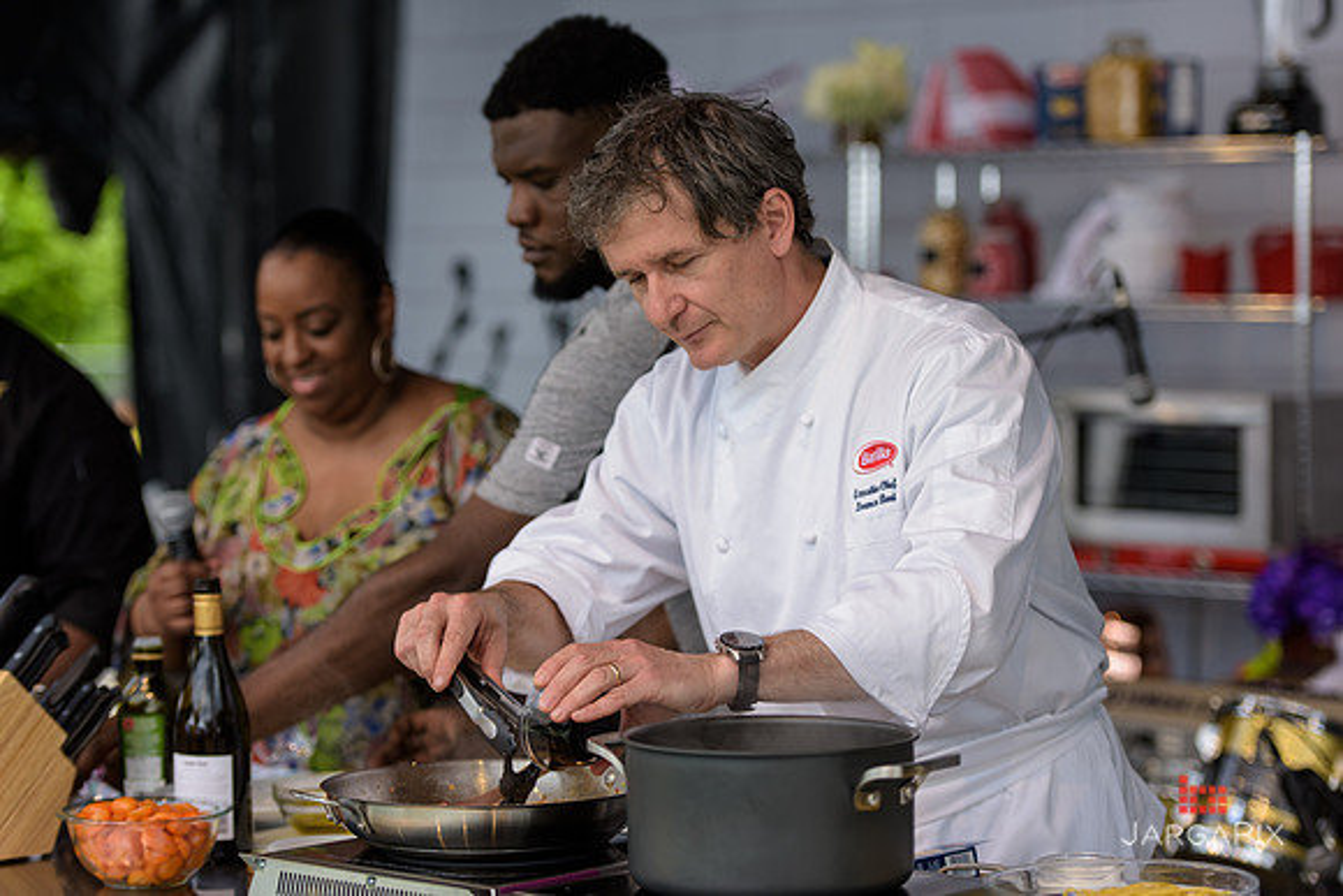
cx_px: 672
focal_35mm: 100
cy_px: 448
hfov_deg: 20.4
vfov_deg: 13.7
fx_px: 3731
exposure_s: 1/1250
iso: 250
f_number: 3.2
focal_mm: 100
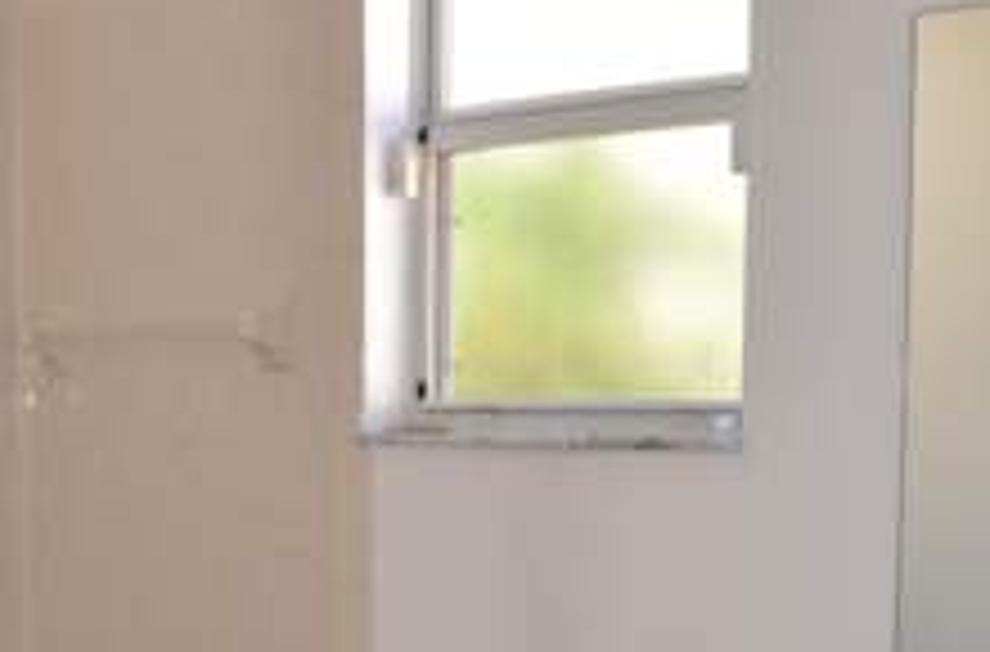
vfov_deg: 22.1
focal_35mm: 59
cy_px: 623
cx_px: 382
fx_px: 1617
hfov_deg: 33.9
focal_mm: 18
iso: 250
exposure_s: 1/125
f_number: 3.5
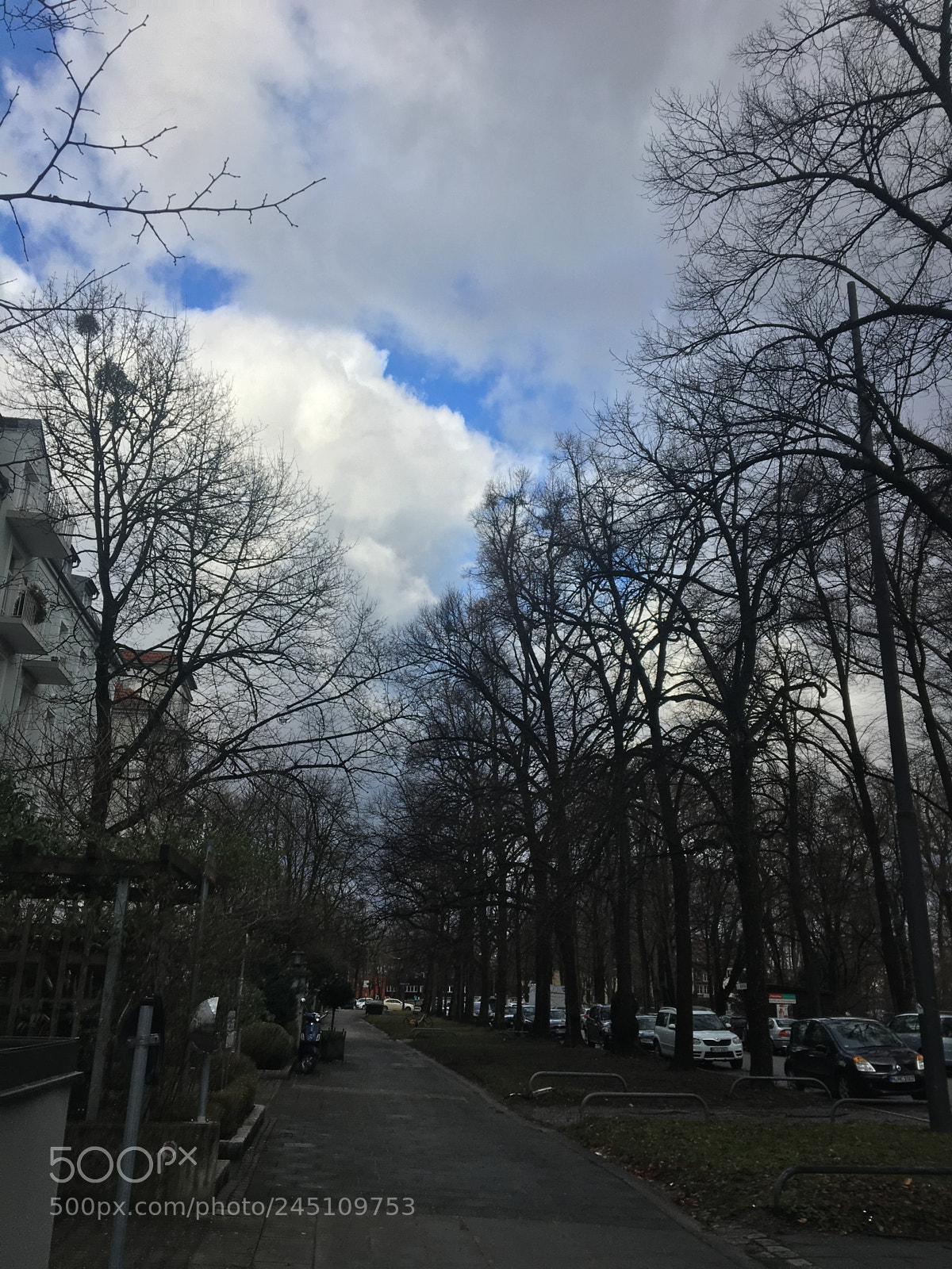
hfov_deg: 48.2
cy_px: 634
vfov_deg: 61.7
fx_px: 1063
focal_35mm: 29
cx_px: 476
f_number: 2.2
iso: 25
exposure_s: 1/845
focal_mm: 4.15
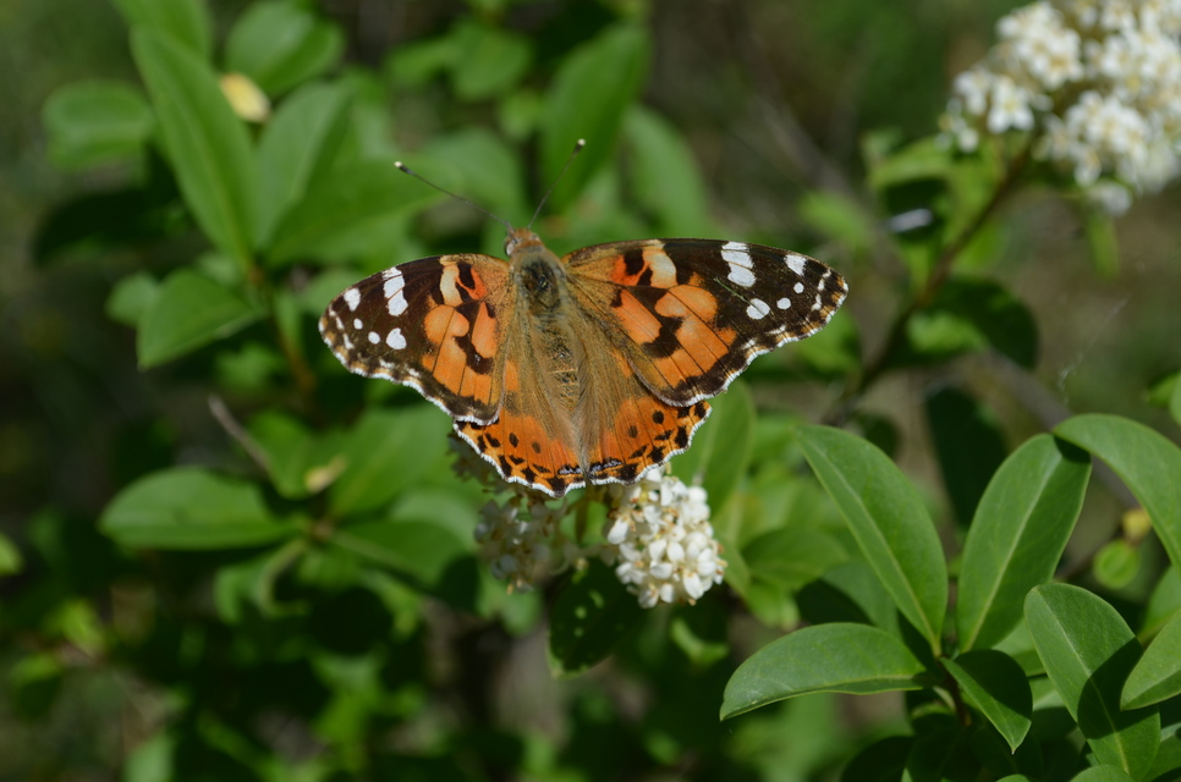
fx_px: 2701
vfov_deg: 16.5
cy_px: 391
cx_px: 590
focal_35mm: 82
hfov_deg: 24.7
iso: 100
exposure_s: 1/500
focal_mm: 55
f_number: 8
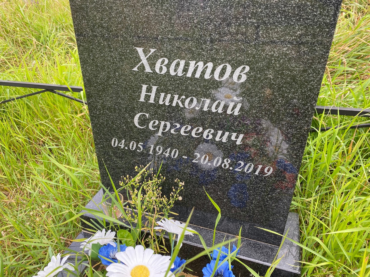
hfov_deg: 67.3
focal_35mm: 26
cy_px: 138
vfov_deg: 53.1
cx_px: 185
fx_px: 278
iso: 32
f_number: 1.8
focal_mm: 4.25
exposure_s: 1/292
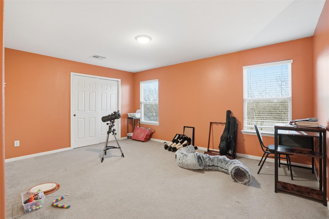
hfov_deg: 96.7
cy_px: 110
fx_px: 146
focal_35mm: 16
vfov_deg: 73.7
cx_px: 164
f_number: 8
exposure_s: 1/30
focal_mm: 16
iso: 800
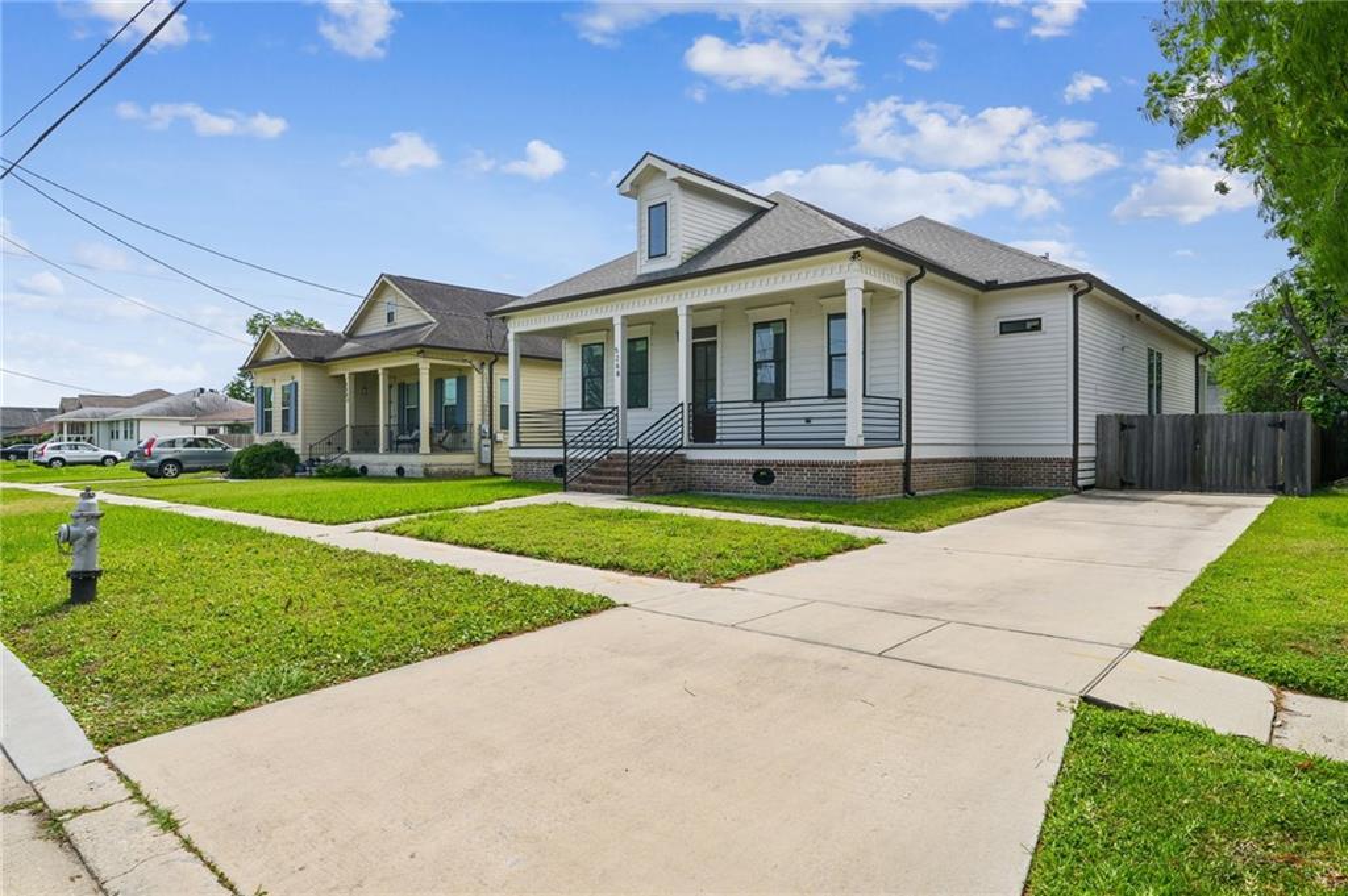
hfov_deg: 81.2
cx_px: 674
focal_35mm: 21
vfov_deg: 59.4
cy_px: 448
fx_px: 786
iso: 400
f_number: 13
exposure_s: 1/640
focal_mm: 21
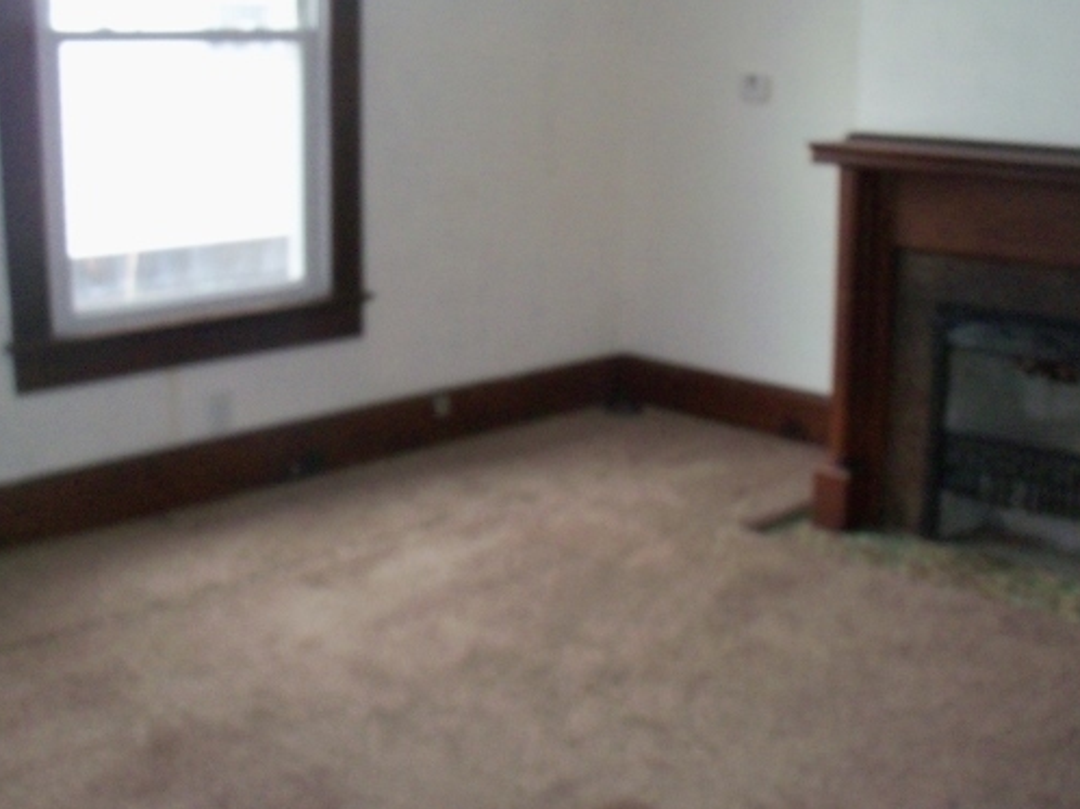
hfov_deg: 42.0
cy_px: 358
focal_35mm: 45
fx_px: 1403
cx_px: 618
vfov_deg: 32.1
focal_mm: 6.3
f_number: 3
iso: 200
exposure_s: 1/30
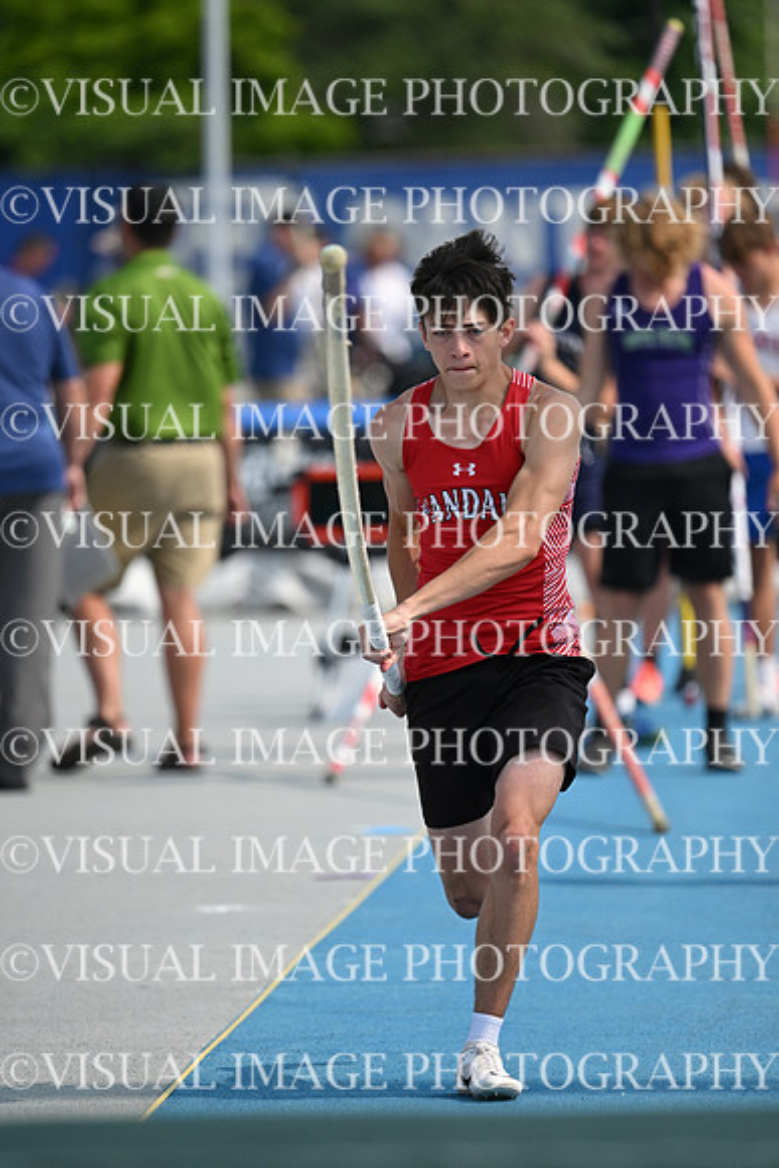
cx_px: 390
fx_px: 12975
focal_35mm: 400
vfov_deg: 5.2
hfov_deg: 3.4
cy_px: 584
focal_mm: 400
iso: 500
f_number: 4.5
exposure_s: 1/4000
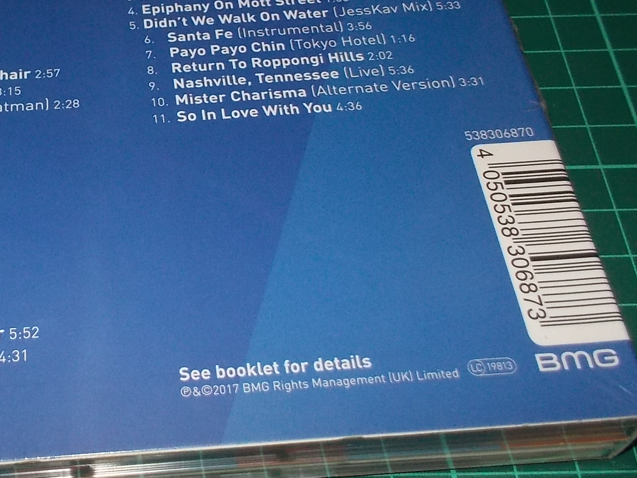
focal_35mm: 51
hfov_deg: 36.5
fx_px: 938
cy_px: 204
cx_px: 148
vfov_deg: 28.5
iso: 200
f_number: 3.3
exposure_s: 1/30
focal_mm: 4.1
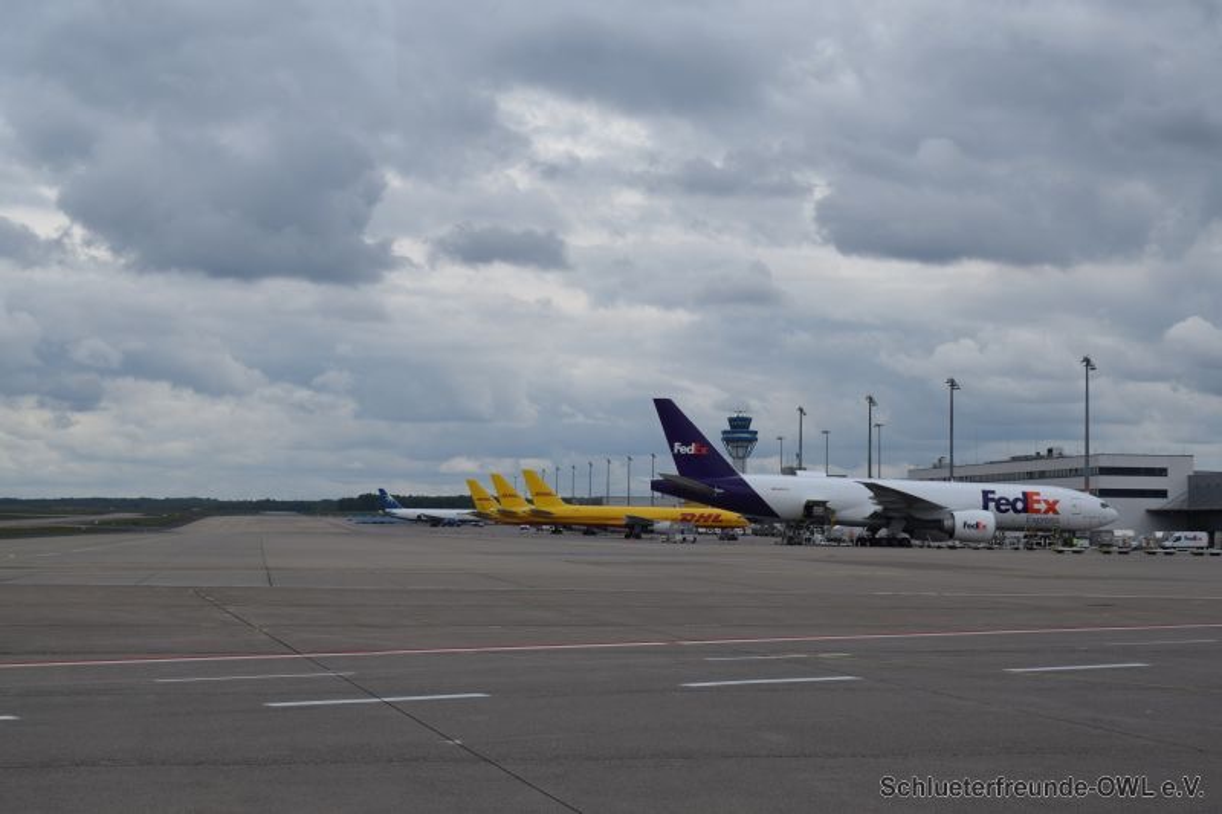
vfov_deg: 19.7
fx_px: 2342
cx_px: 611
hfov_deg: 29.2
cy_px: 407
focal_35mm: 69
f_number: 8
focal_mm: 46
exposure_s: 1/250
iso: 200
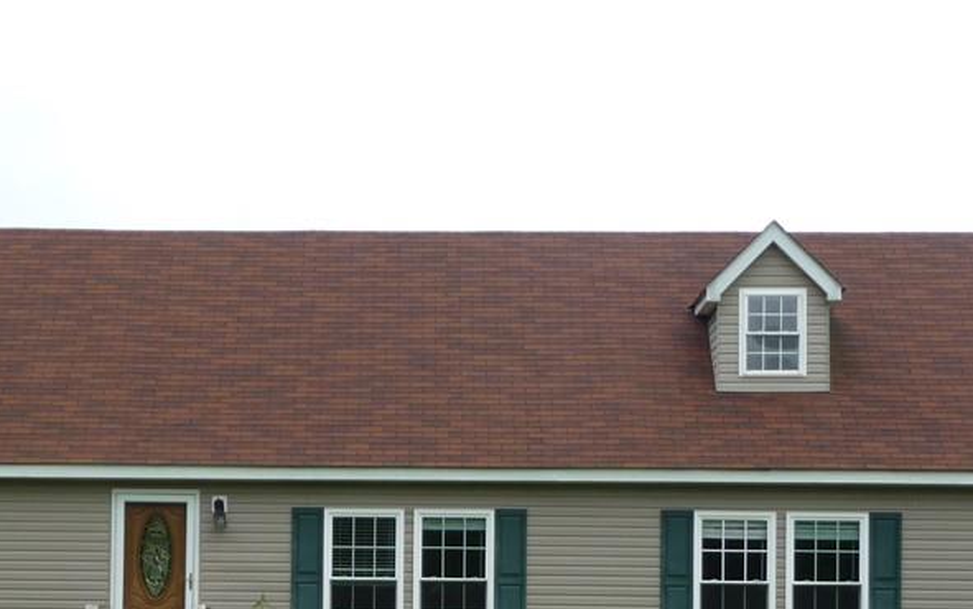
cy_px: 533
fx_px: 3263
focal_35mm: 123
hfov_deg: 16.9
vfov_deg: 10.6
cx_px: 277
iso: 100
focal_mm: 11.3
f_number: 4.5
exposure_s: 1/250
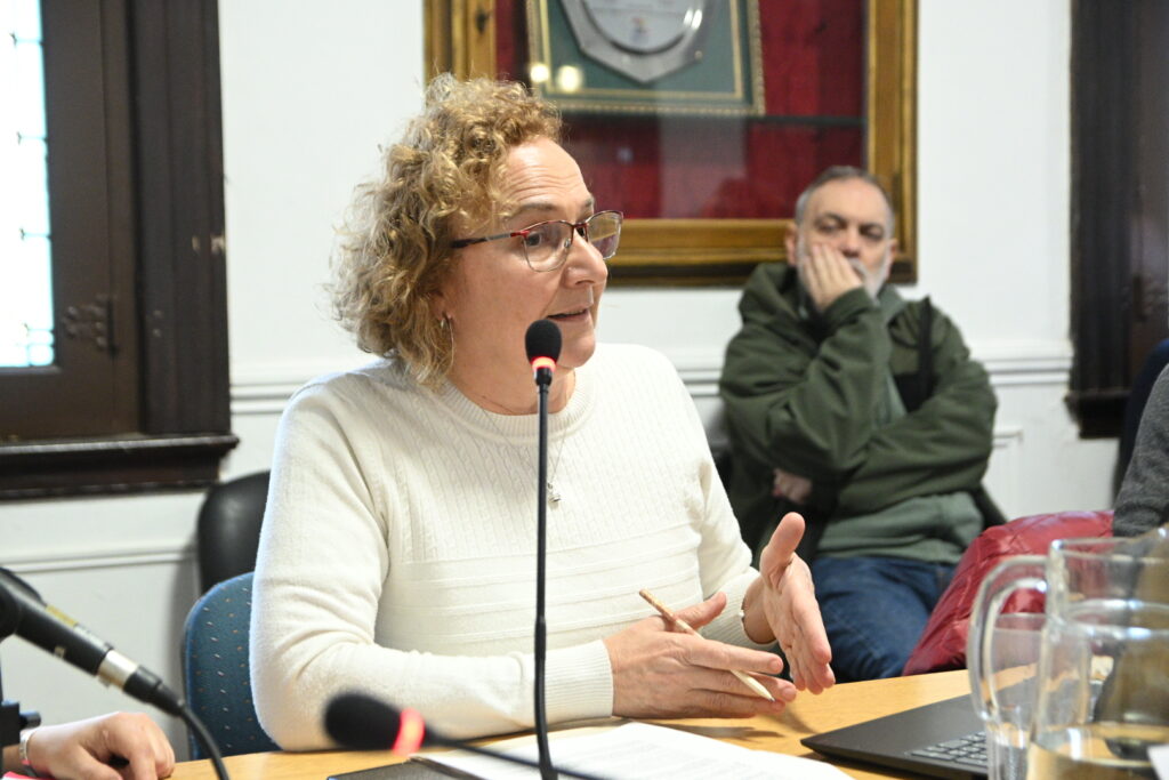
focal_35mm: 66
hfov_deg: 30.5
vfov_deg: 20.6
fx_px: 2143
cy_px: 390
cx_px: 584
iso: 4000
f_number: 3.5
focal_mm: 44
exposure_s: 1/160
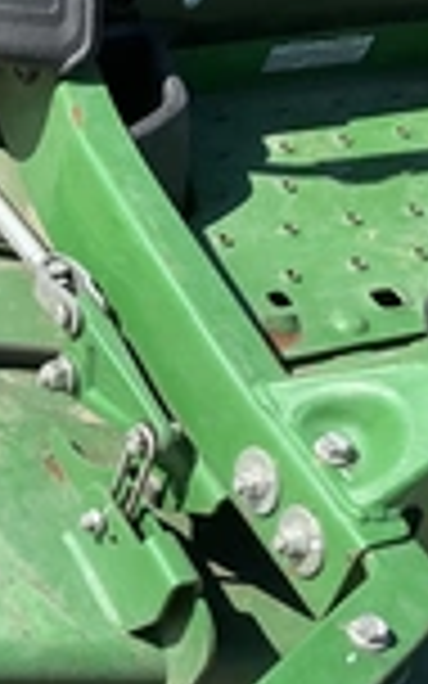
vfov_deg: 25.4
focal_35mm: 81
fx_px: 1512
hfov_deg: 15.4
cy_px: 432
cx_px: -108
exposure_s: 1/1534
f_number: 1.8
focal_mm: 3
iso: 25
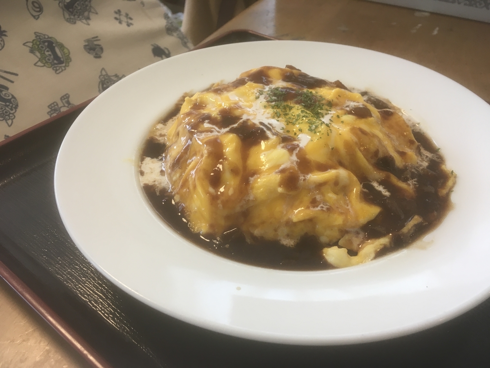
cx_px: 245
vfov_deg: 48.2
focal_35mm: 29
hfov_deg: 61.7
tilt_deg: -42.1
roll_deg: +0.5
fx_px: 411
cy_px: 184
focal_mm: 4.15
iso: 64
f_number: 2.2
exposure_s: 1/30
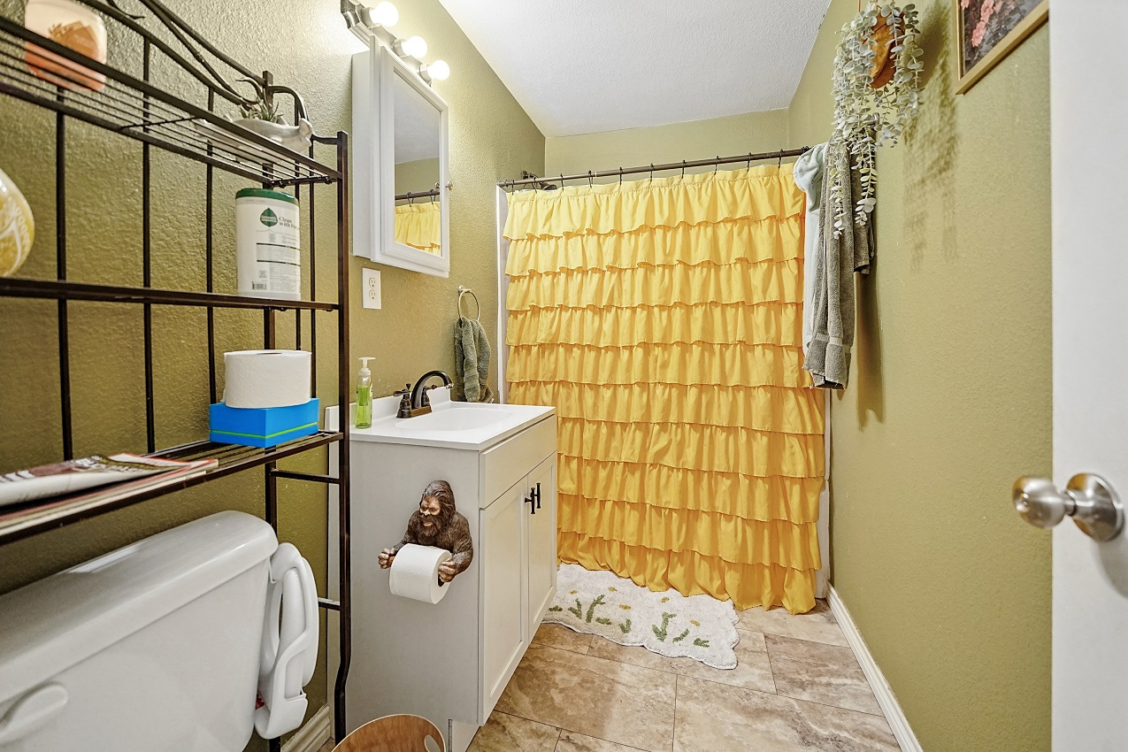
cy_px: 376
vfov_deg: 81.2
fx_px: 439
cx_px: 564
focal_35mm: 14
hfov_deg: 104.3
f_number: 2.8
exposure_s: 1/125
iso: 1600
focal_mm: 14
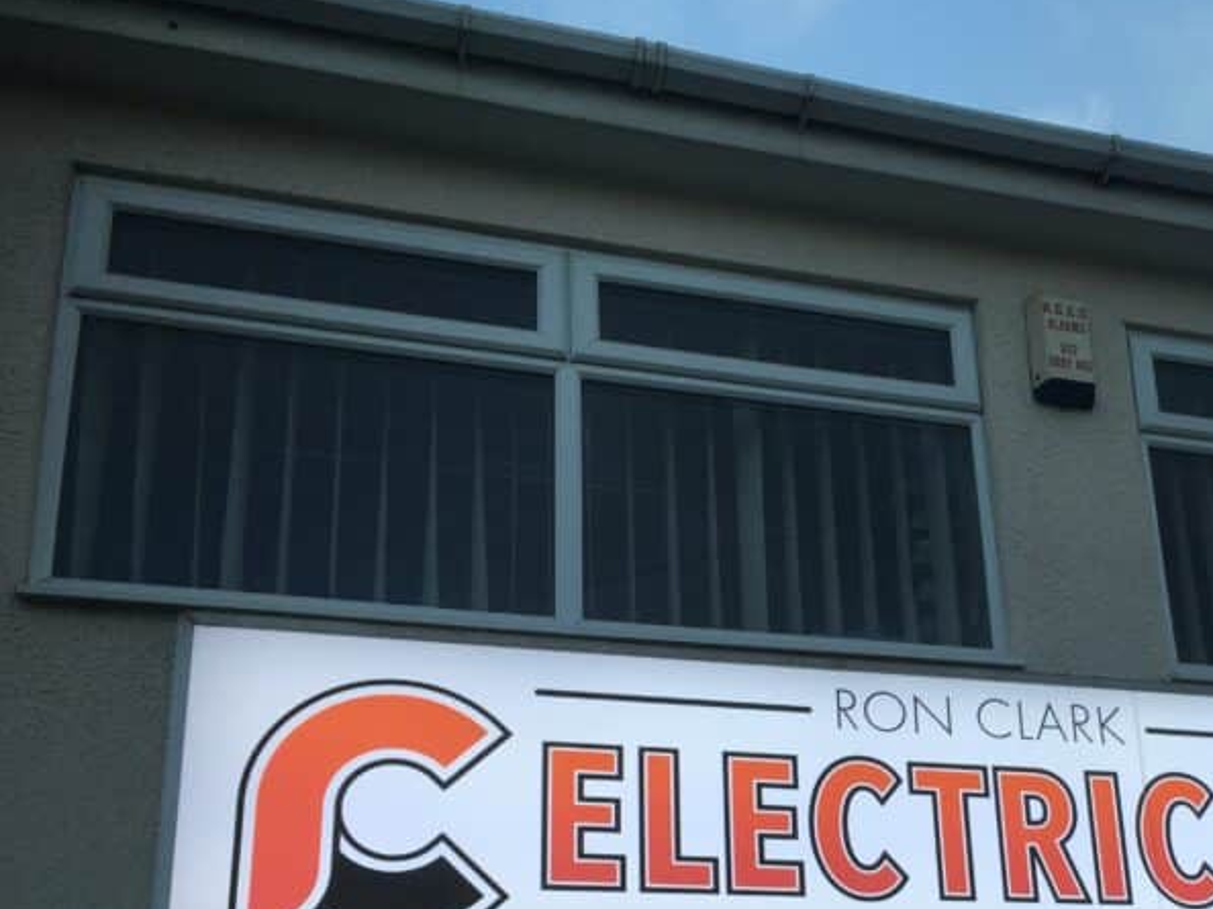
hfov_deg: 36.8
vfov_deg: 28.4
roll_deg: +4.6
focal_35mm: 50
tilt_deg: +21.7
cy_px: 739
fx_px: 1751
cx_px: 978
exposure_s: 1/100
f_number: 2.2
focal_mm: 4.15
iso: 32
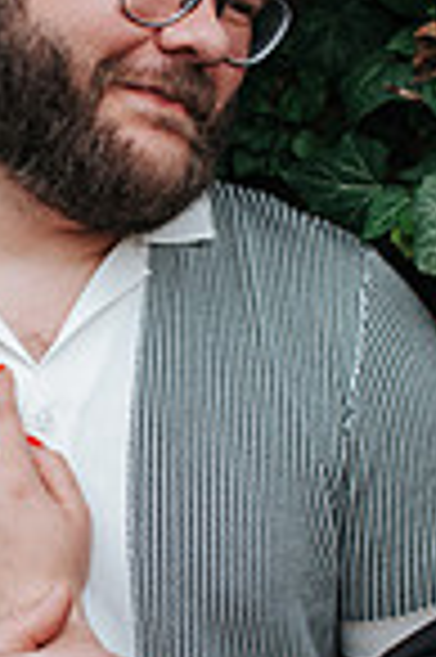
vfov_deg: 18.9
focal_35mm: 108
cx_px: 117
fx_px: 1967
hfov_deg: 12.6
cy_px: 369
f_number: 3.5
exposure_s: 1/500
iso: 1000
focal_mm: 35
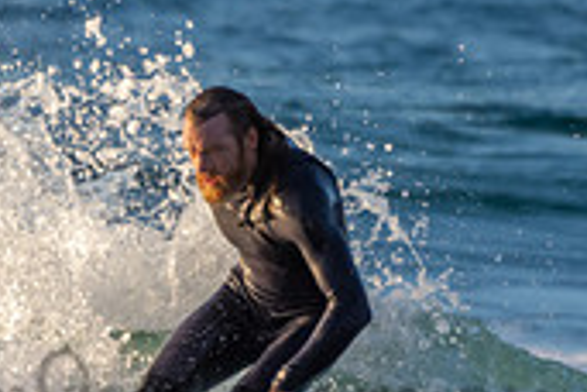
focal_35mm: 1988
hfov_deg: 1.0
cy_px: 373
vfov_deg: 0.7
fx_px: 32413
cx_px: 185
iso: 450
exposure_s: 1/1250
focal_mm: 390
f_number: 5.6
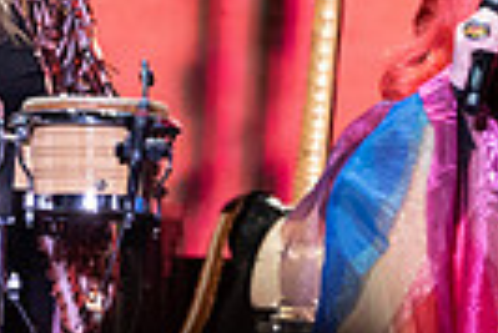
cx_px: 618
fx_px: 24982
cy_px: -208
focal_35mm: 1804
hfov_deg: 1.1
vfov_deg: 0.8
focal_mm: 360
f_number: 5.6
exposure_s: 1/160
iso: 2500
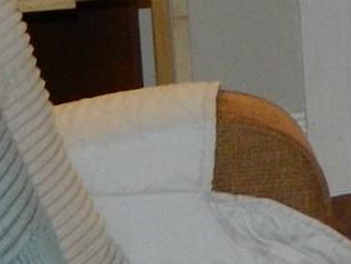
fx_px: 3001
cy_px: -397
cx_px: 892
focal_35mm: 296
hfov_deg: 6.3
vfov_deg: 4.9
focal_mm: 7.3
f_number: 3.5
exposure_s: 1/40
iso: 200
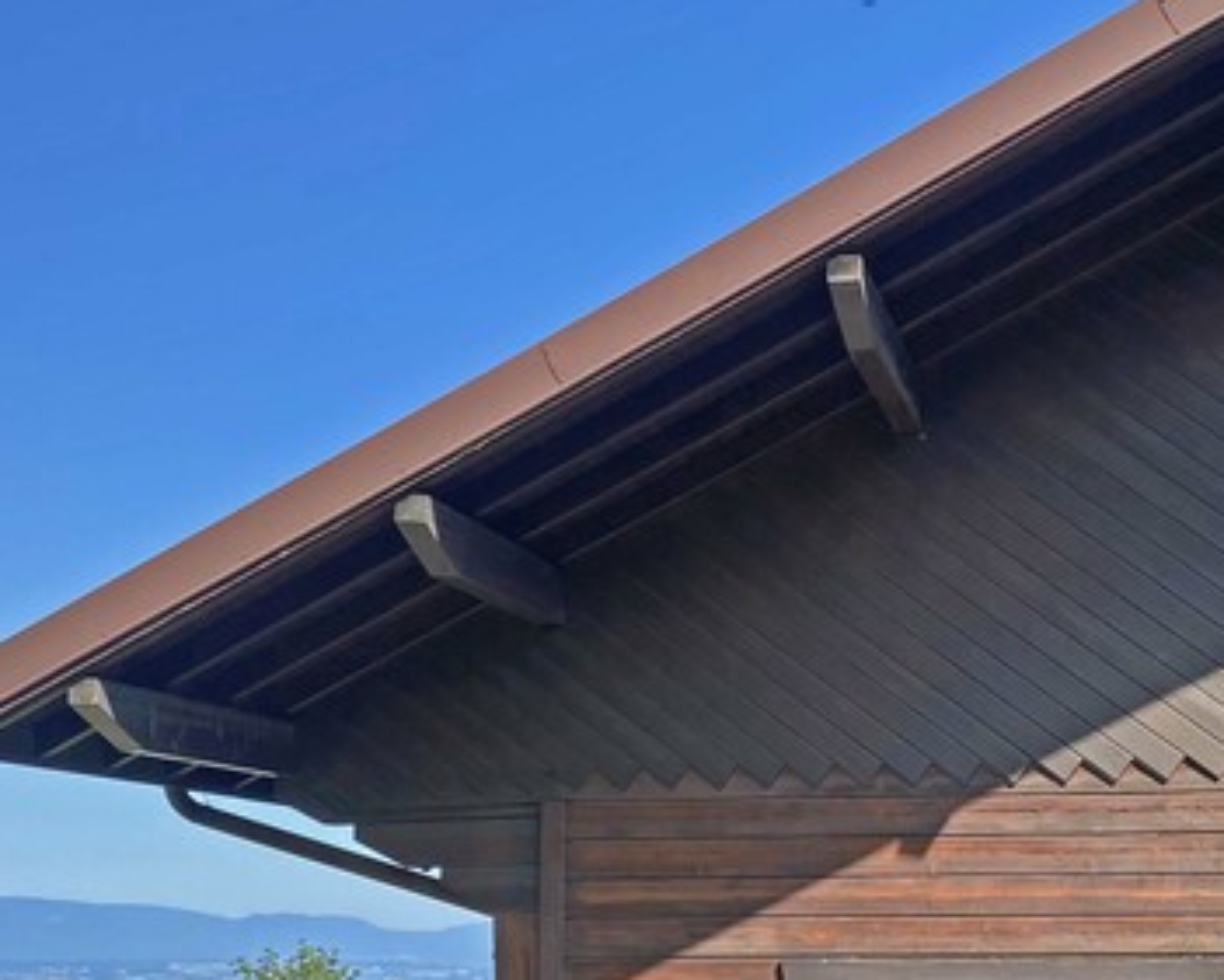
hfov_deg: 31.1
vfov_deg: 25.0
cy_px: 790
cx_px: 849
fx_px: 2174
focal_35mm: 60
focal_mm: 4.25
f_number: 1.8
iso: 32
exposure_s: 1/1543
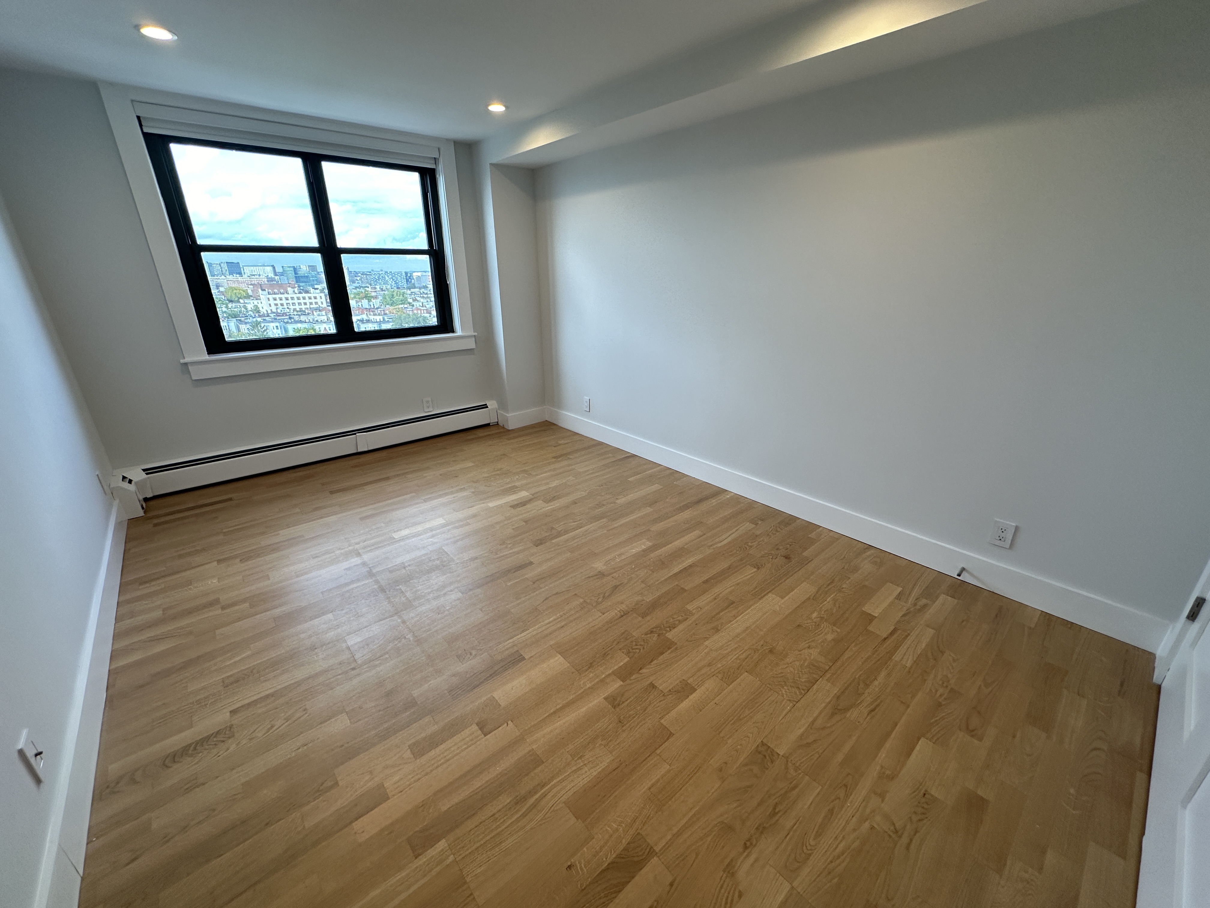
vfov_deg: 85.7
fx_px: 489
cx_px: 605
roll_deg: +0.6
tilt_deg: -20.9
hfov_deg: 102.1
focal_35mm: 14
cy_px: 454
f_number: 2.2
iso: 100
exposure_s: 1/120
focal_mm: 2.22
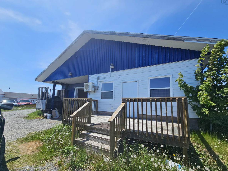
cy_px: 89
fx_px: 92
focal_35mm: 14
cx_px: 112
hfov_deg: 102.1
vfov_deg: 85.6
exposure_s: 1/2277
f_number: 2.2
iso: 50
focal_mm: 2.2
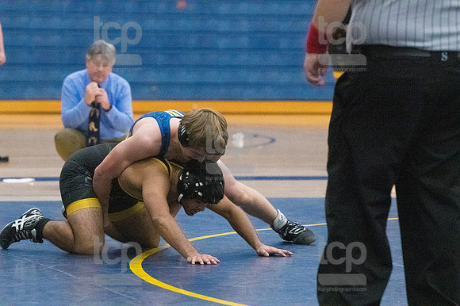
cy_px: 153
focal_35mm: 217
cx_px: 230
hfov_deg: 9.5
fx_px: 2771
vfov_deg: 6.3
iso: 8000
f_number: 4.5
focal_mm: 145
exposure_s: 1/1000
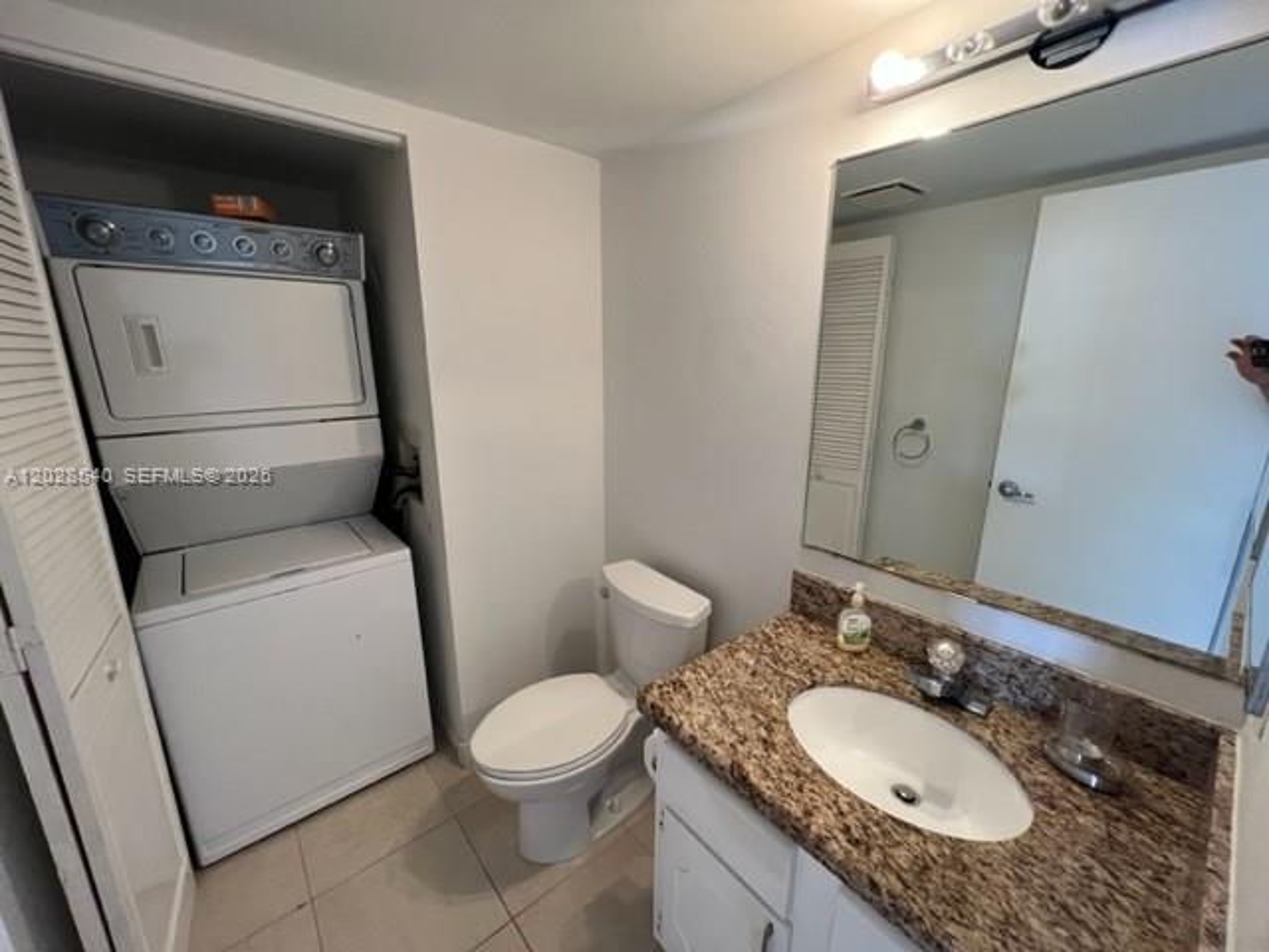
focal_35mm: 13
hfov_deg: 106.2
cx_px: 634
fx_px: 477
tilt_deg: -14.4
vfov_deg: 89.9
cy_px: 476
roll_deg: +0.0
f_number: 1.8
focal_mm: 1.57
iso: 250
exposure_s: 1/60
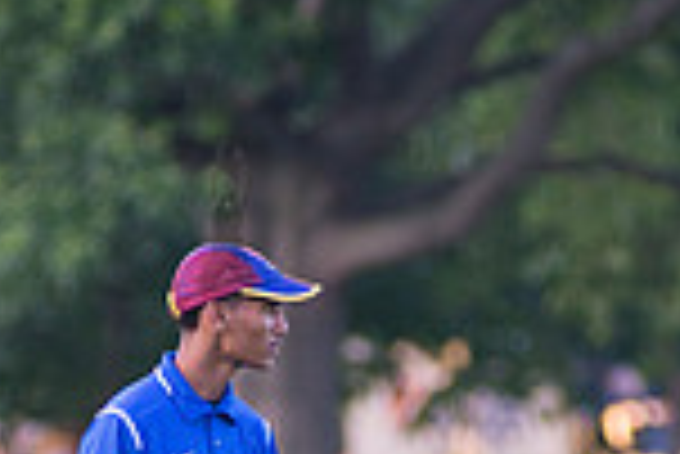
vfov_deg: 2.1
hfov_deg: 3.2
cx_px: 225
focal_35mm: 652
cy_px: 645
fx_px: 12327
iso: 1600
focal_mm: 170
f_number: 2.8
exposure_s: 1/800
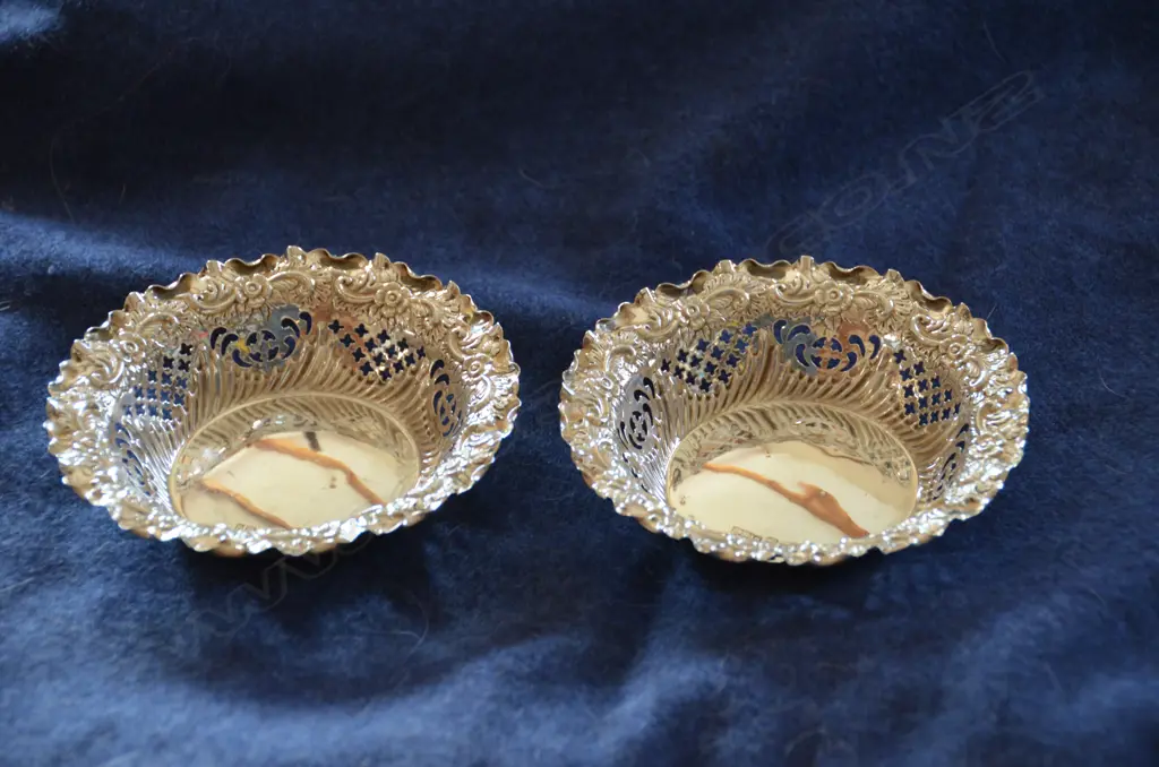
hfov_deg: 17.1
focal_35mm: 120
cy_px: 384
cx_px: 580
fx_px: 3855
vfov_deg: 11.4
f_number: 5
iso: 800
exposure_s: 1/60
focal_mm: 80
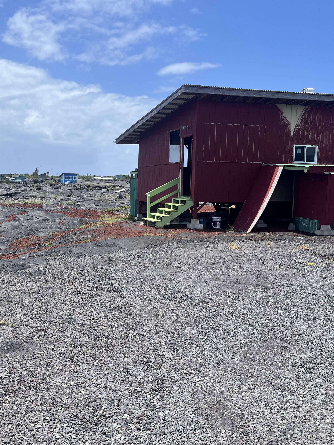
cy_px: 224
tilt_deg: -5.7
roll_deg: -0.7
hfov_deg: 40.2
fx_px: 450
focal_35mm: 35
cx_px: 111
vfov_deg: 52.6
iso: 50
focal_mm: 5.1
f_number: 1.6
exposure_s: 1/3413
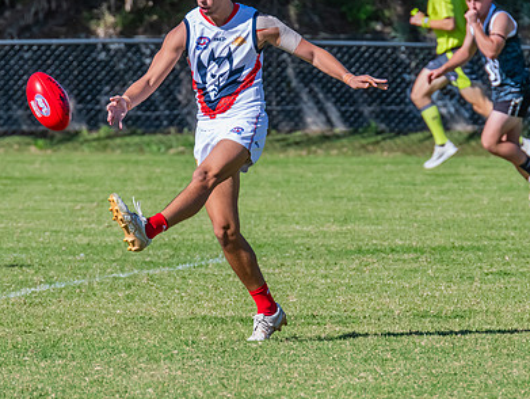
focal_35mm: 1006
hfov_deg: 2.0
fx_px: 15417
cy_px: 137
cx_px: 213
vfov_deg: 1.5
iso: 1600
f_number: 13
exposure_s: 1/1600
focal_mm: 600
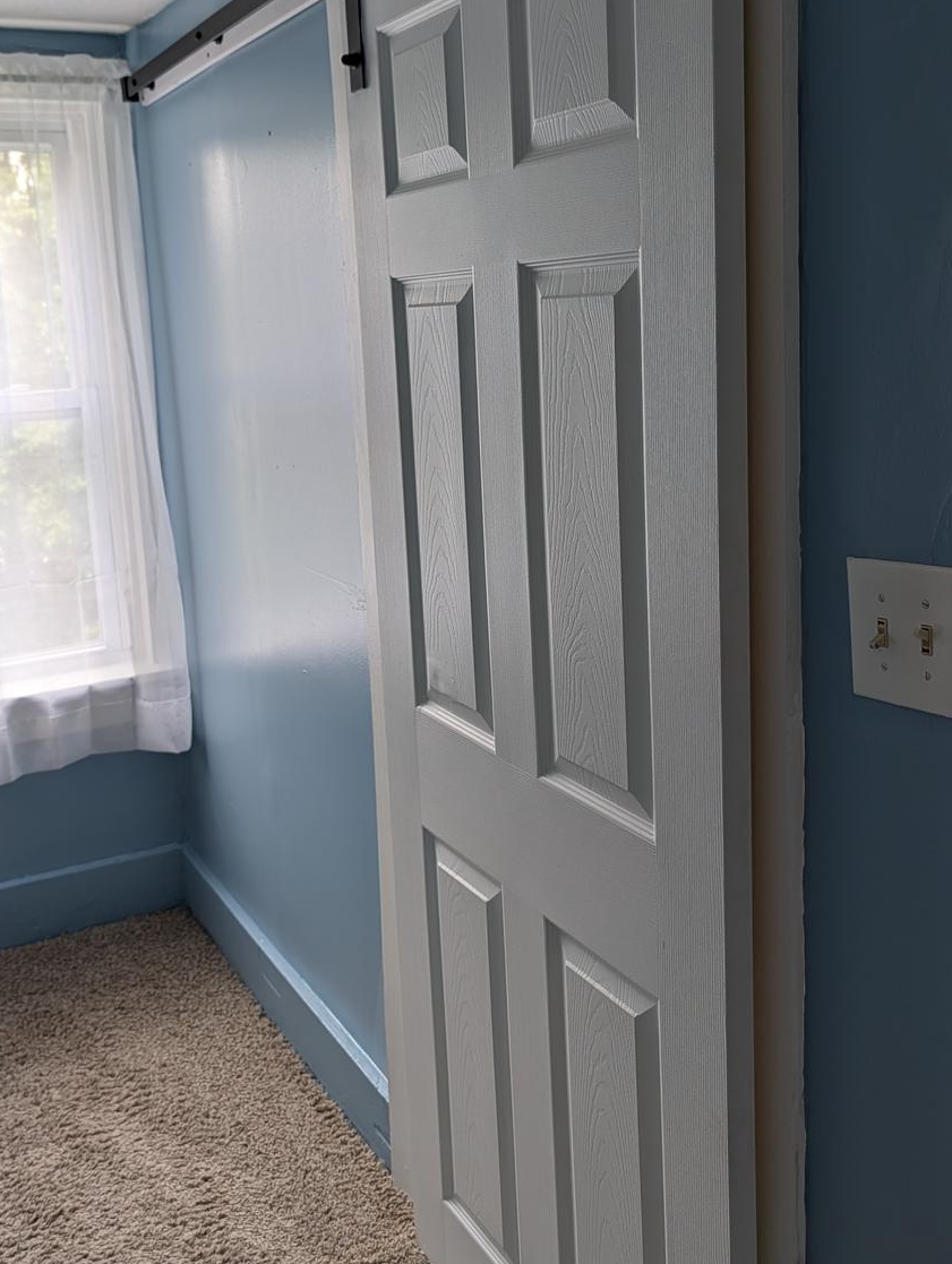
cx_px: 396
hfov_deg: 42.9
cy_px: 528
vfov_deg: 55.0
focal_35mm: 33
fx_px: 1207
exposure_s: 1/120
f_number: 1.68
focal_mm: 6.9
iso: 27
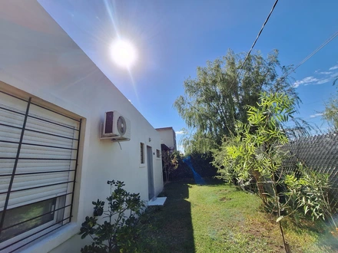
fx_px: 127
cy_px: 126
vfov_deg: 89.9
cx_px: 169
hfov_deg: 106.2
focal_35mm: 13
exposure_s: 1/2833
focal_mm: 1.74
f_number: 2.2
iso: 40
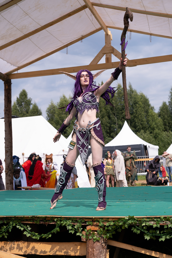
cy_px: 129
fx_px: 401
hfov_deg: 24.2
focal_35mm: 56
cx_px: 86
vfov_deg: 35.6
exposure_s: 1/1600
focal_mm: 37.6
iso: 160
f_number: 4
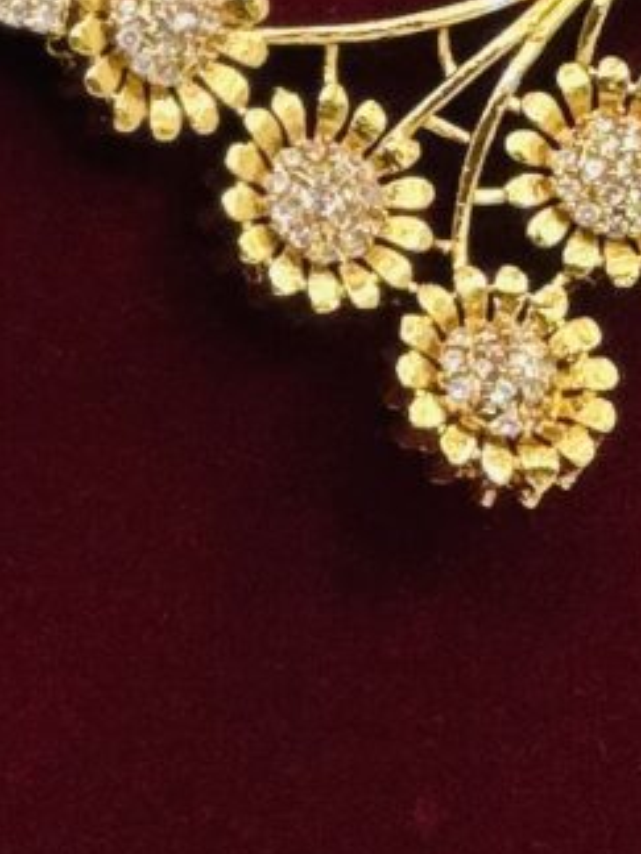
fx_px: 15011
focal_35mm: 608
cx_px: 375
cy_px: -735
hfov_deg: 2.4
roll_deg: -3.0
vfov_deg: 3.2
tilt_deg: -17.6
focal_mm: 9
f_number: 2.8
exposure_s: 1/100
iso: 25
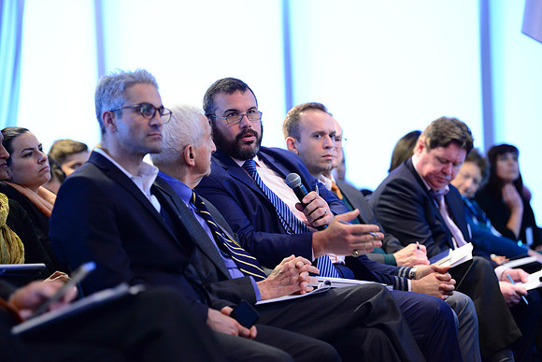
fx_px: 1882
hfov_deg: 16.4
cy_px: 181
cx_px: 271
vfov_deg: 11.0
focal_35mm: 125
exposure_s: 1/80
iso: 4000
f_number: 2.8
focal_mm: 125
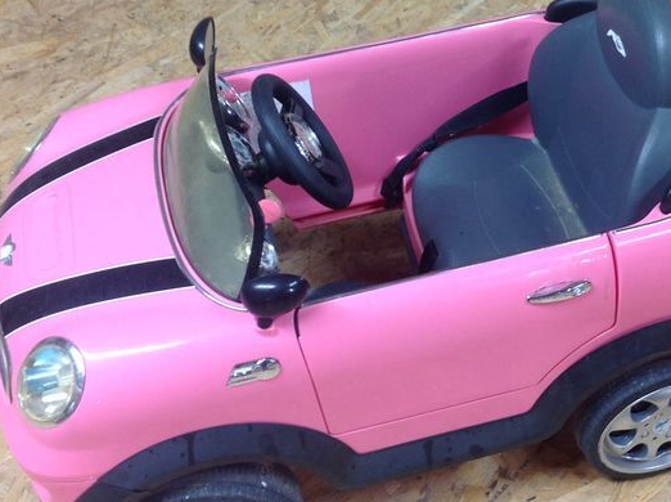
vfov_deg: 21.9
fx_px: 1297
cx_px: 442
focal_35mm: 67
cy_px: 223
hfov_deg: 28.8
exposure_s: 1/15
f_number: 2.4
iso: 50
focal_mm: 4.28
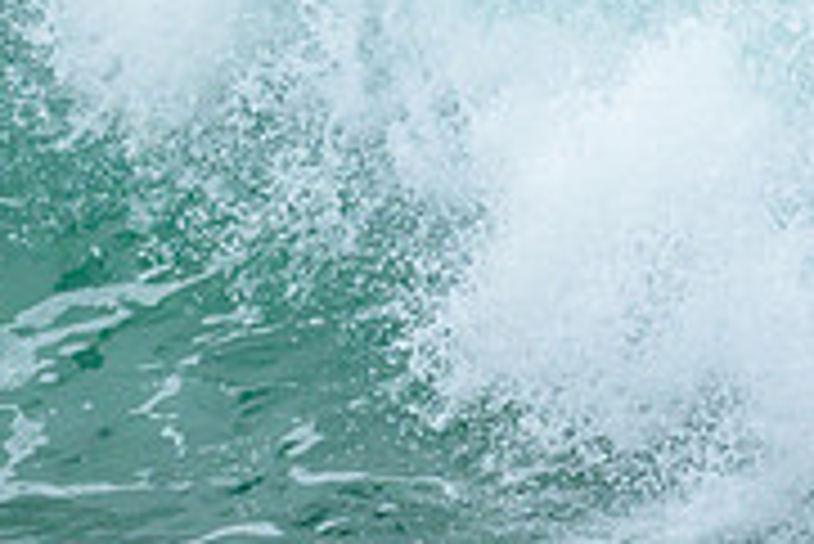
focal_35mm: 3306
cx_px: -2
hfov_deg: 0.6
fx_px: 74810
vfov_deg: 0.4
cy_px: -39
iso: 320
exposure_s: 1/2000
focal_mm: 800
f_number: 6.3
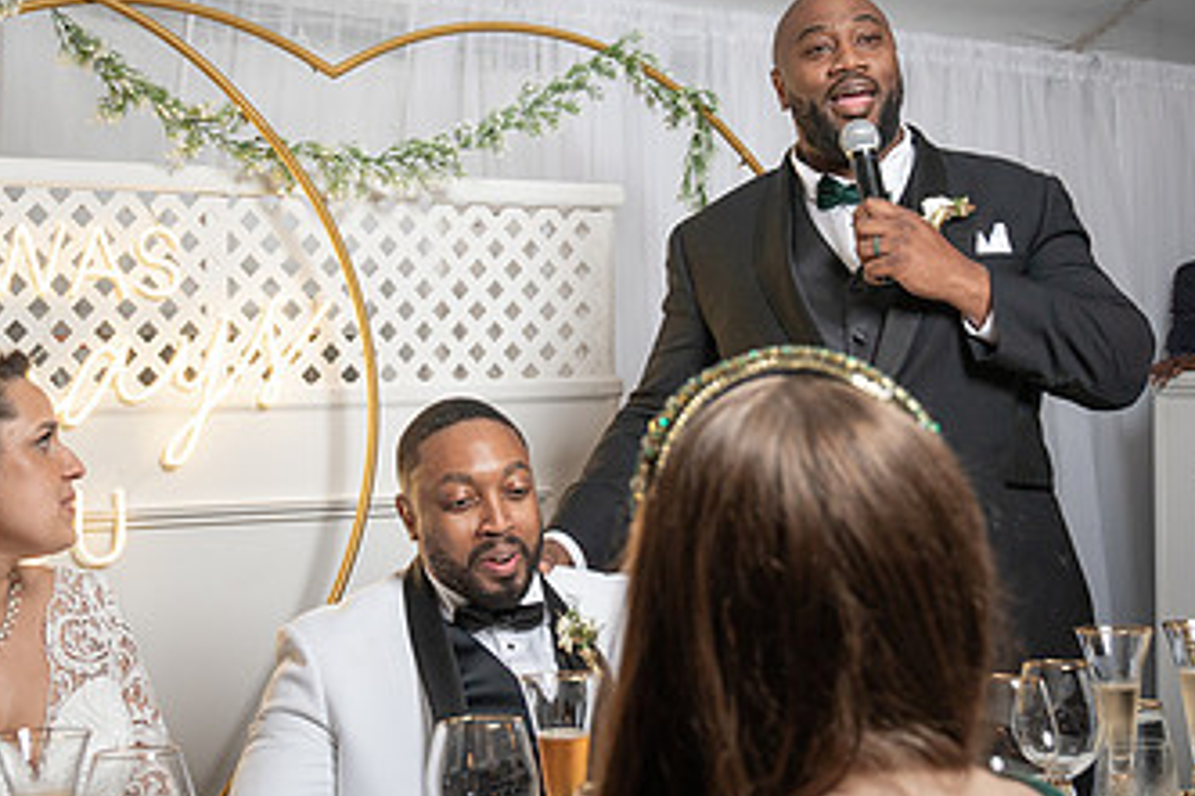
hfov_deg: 29.2
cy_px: 302
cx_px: 559
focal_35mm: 69
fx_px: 2289
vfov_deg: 19.7
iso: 500
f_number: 4
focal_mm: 37
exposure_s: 1/200
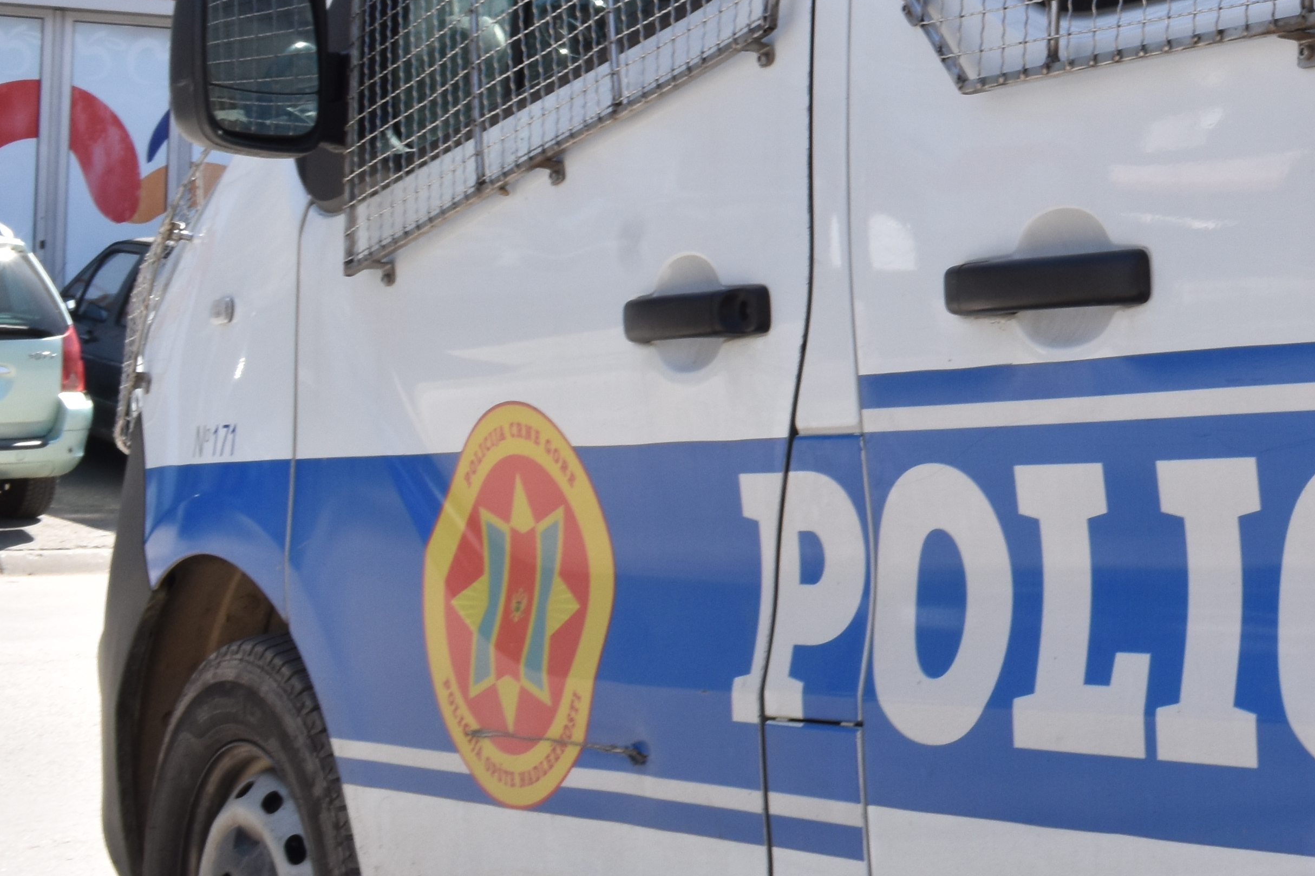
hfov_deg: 22.3
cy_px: 149
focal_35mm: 85
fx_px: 3113
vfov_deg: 15.9
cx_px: 1520
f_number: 20
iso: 250
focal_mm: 23
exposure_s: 1/80
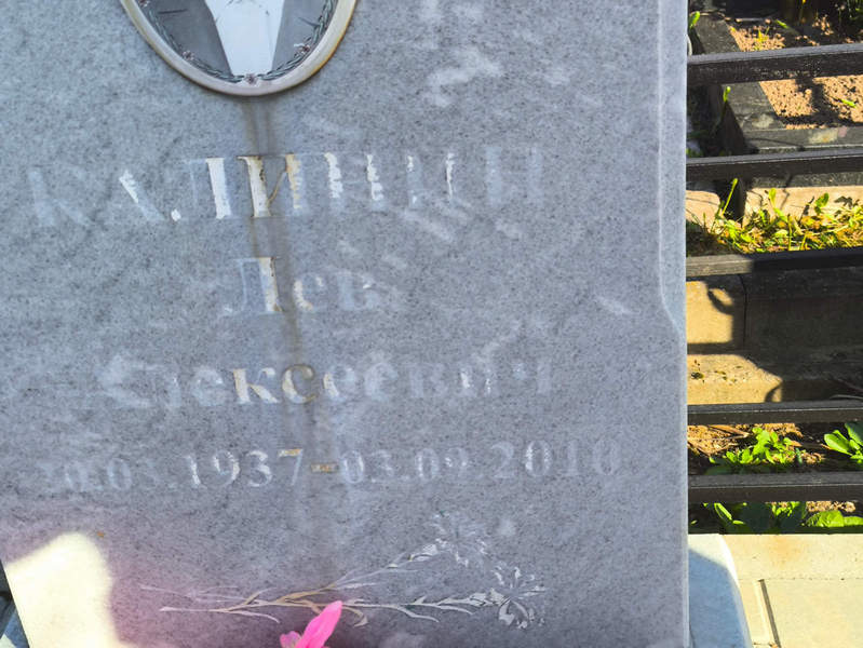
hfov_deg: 38.2
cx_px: 432
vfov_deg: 29.1
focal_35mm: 50
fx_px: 1247
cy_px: 324
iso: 50
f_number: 1.7
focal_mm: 4.71
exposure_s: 1/450
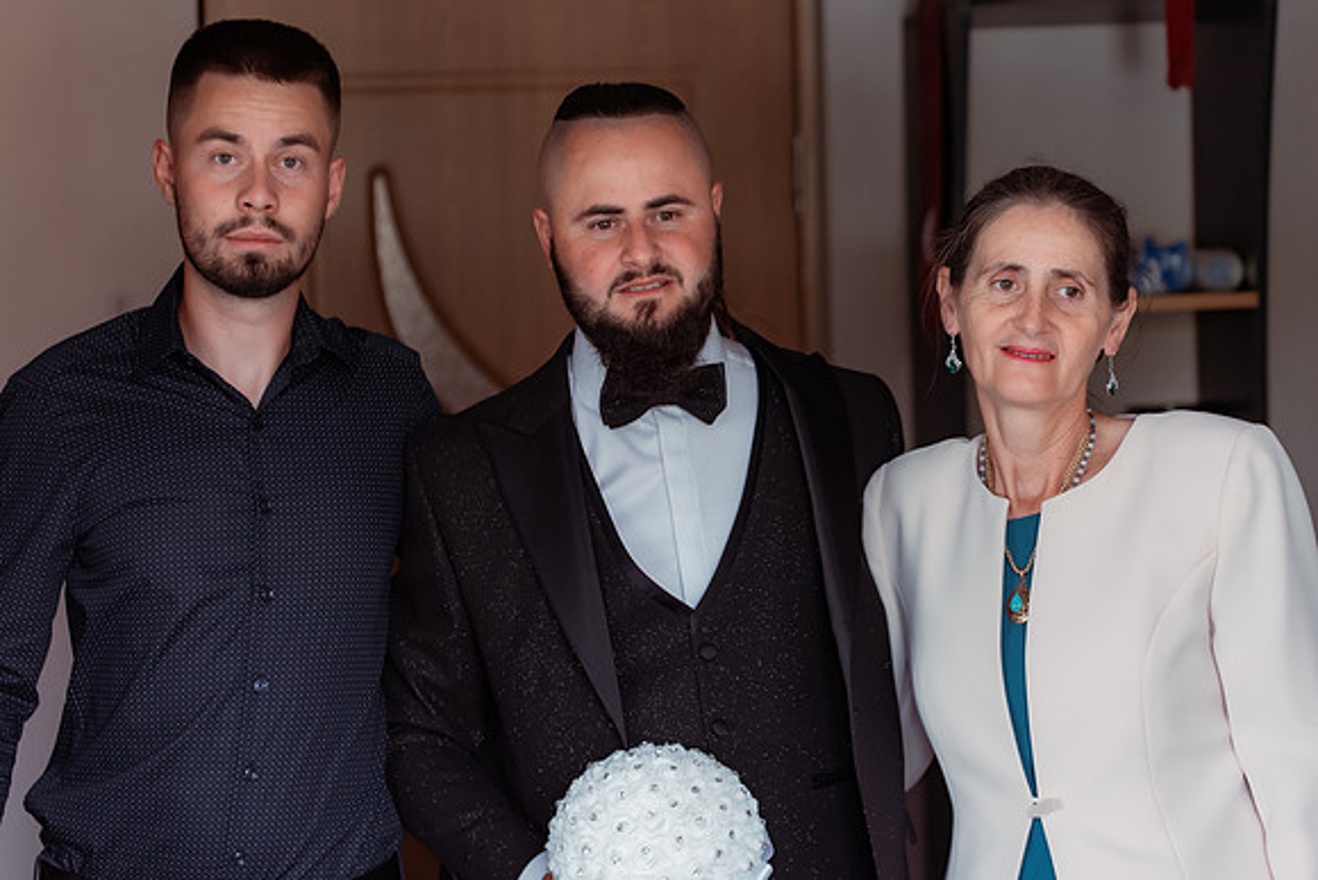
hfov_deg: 22.6
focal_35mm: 90
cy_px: 440
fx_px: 3296
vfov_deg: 15.2
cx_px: 659
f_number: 3.2
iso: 1600
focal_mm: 90
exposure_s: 1/250
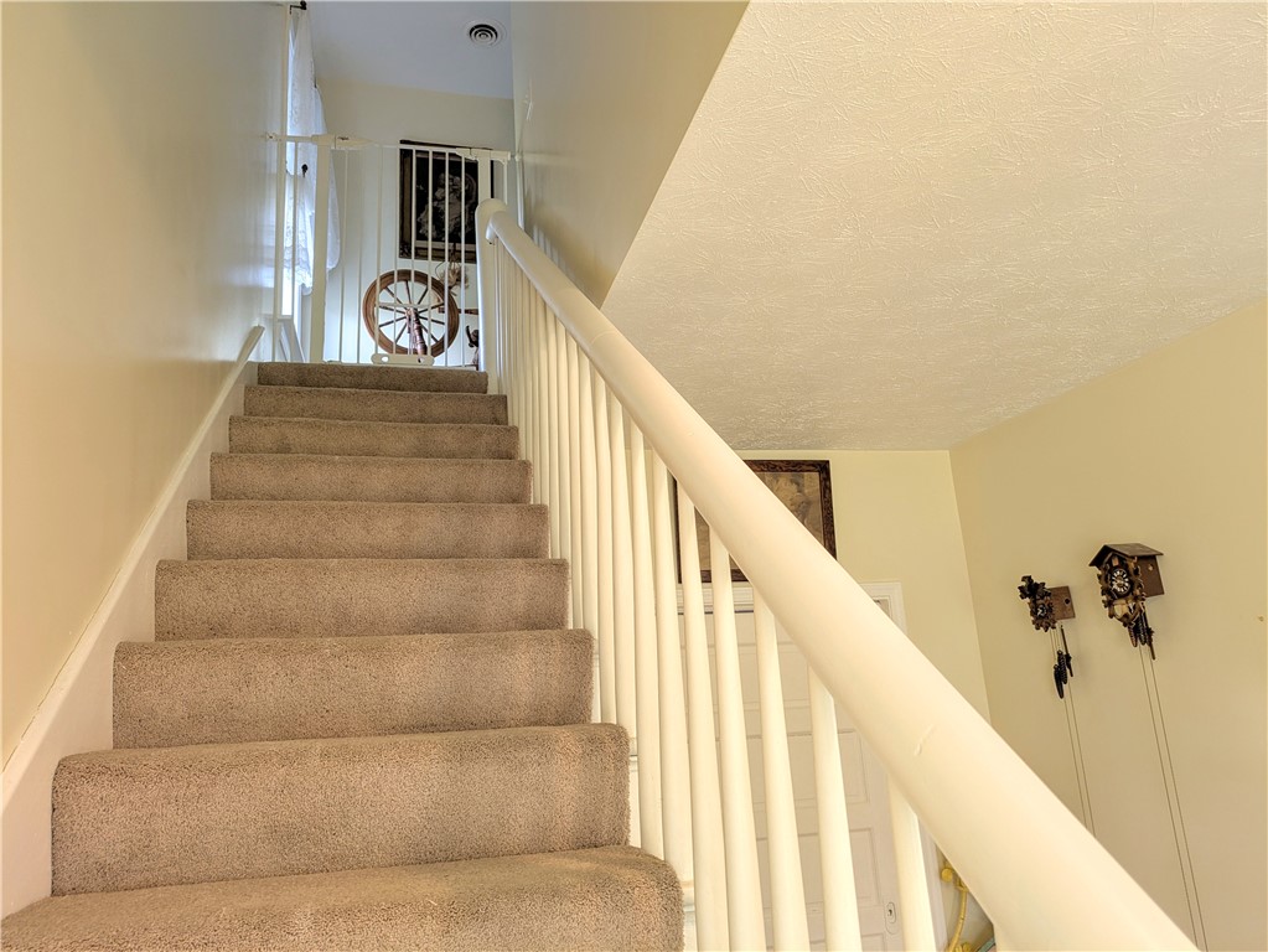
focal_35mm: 25
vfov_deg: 54.9
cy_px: 476
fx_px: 916
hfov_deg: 69.4
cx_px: 634
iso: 82
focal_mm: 5.43
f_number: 1.89
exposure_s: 1/24
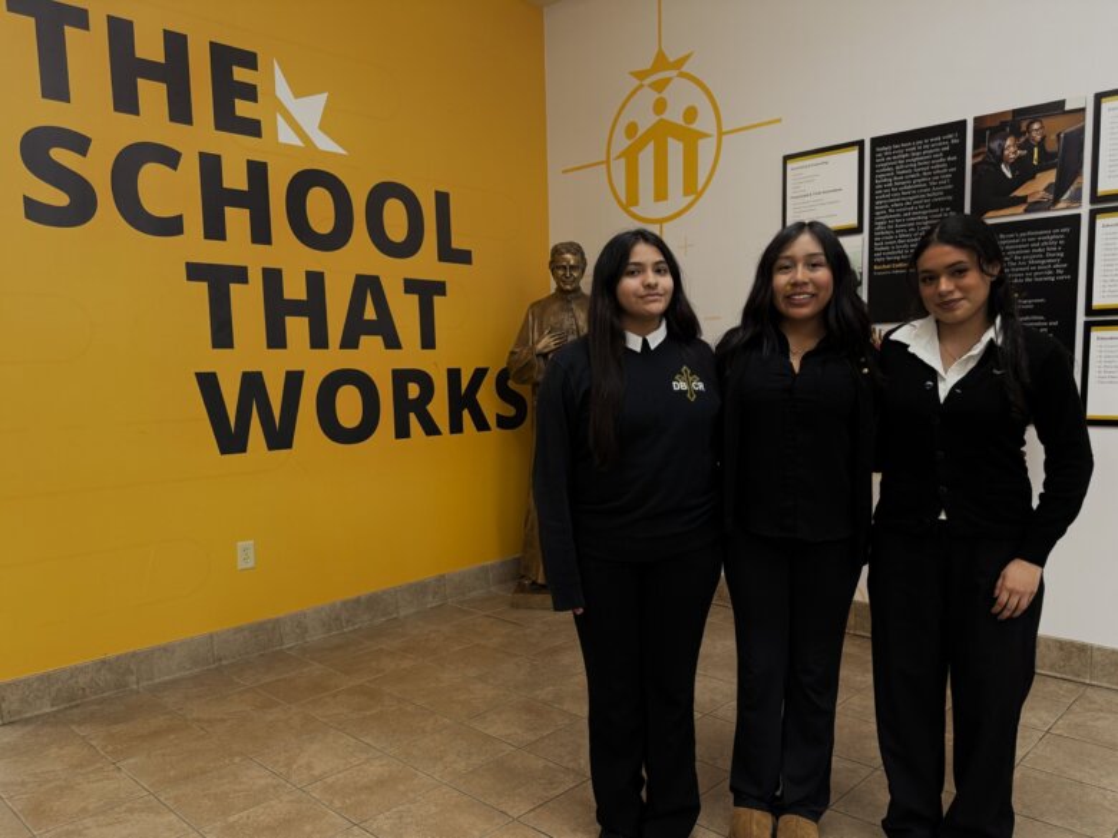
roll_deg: +1.7
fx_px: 775
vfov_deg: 56.8
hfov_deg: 71.6
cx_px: 559
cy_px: 419
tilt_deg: -5.9
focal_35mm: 24
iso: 250
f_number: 1.78
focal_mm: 6.76
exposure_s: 1/60
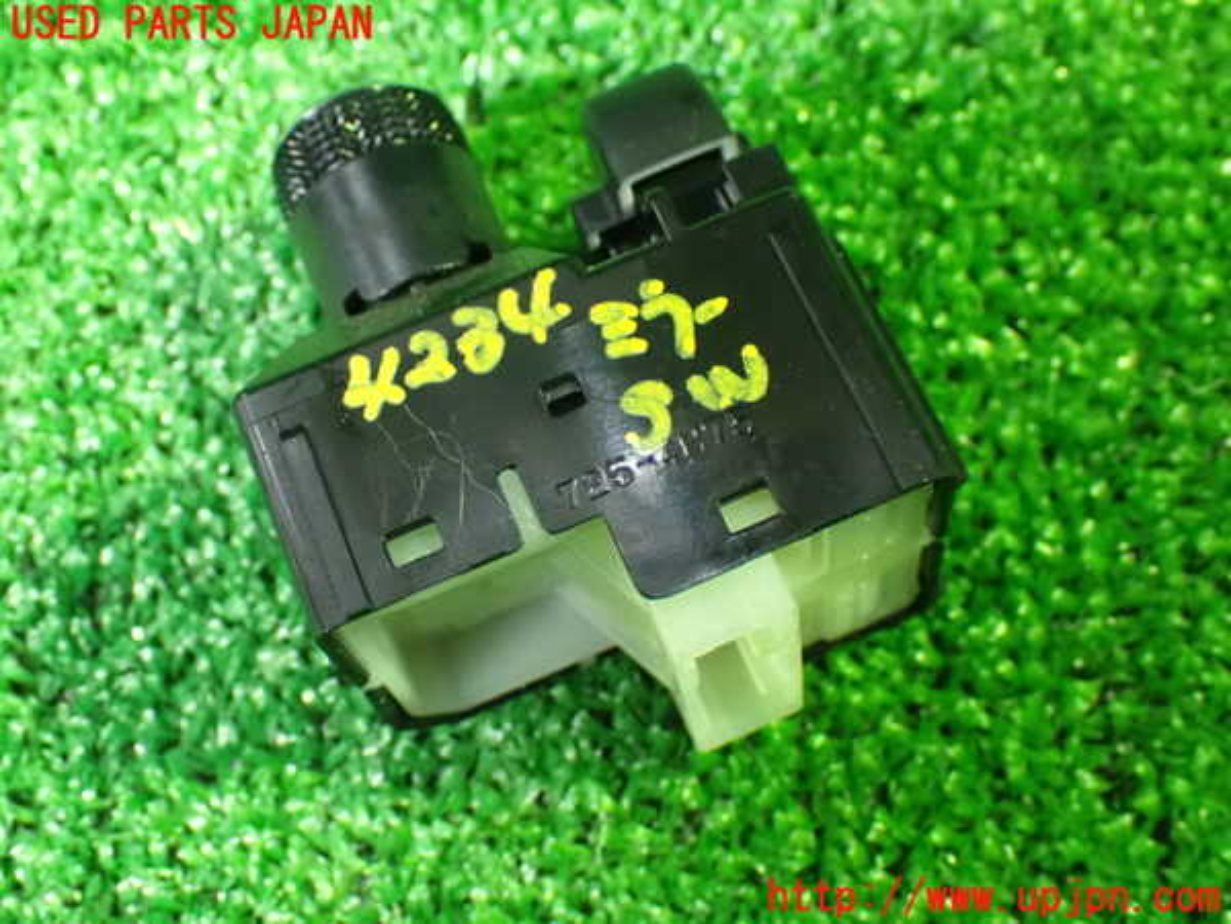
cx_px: 616
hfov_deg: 38.2
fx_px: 1778
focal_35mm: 50
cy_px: 462
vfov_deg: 29.1
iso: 1600
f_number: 3.2
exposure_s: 1/30
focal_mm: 9.01
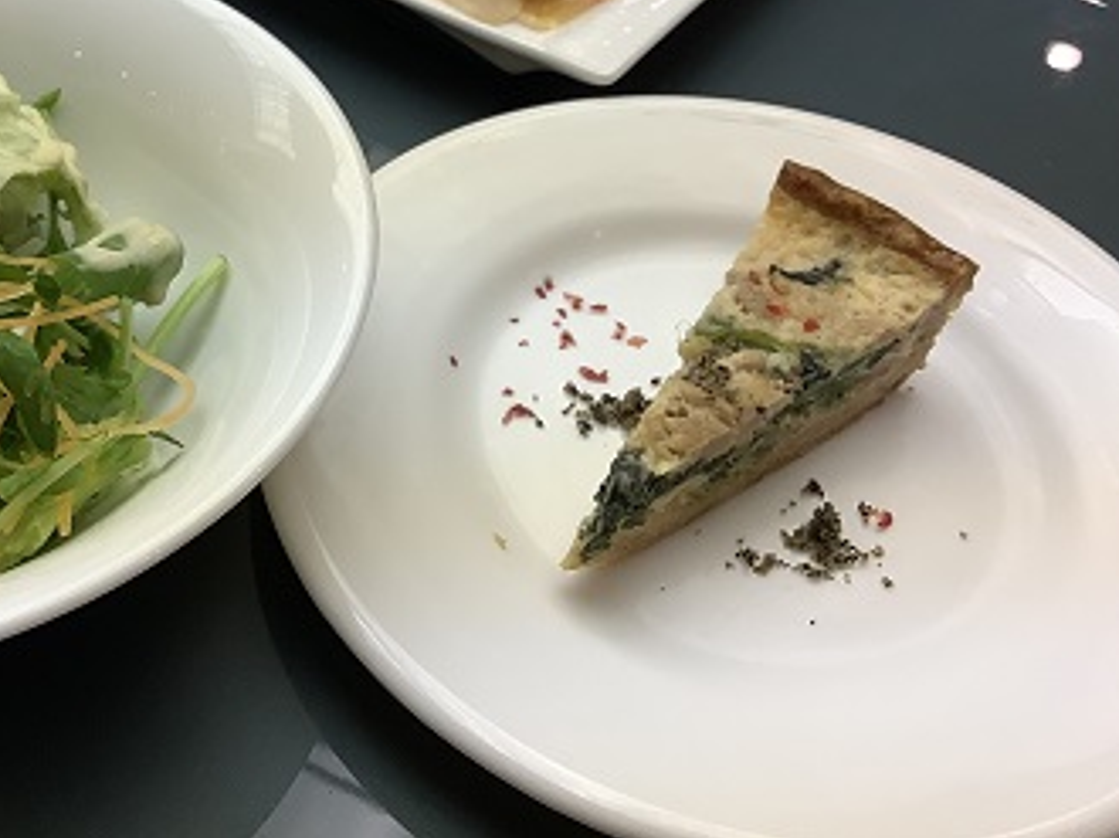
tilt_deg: -43.3
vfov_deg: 30.3
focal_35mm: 47
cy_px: 209
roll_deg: -0.4
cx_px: 281
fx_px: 1518
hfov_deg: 39.4
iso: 100
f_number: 2.4
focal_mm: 3.3
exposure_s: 1/50
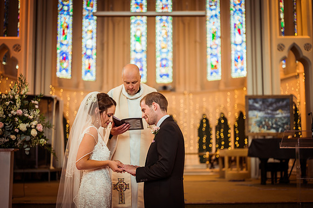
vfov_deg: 26.8
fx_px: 438
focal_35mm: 50
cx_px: 156
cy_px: 104
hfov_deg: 39.4
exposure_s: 1/160
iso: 360
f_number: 1.8
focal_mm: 50
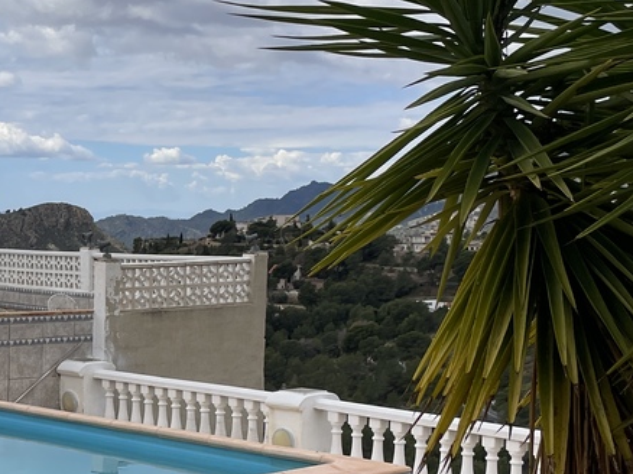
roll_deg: +1.1
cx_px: -107
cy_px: 376
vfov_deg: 19.2
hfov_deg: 23.6
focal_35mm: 76
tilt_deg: -6.7
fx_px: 1389
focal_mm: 4.2
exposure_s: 1/4831
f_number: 1.6
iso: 32
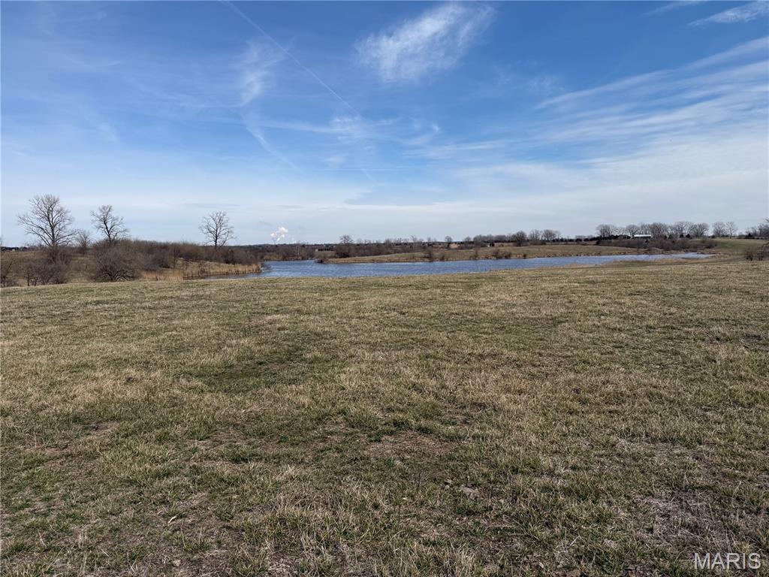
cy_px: 288
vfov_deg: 56.8
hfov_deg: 71.6
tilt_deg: -4.1
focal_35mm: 24
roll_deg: +2.2
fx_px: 533
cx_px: 384
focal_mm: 6.76
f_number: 1.78
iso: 80
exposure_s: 1/6711
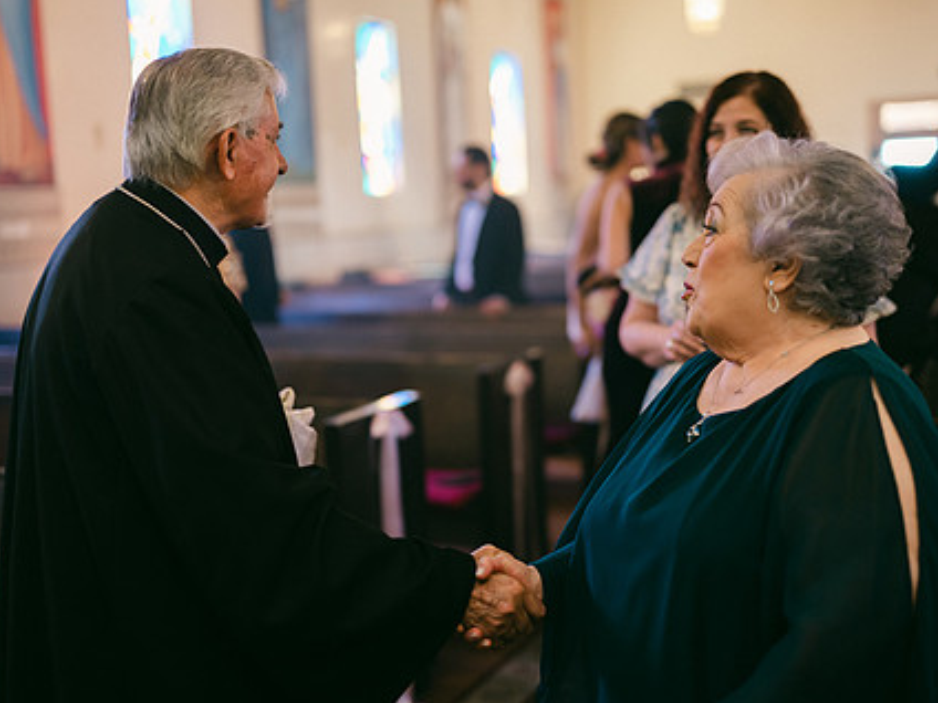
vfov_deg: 31.5
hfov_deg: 41.2
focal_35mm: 46
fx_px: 1246
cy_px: 355
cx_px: 456
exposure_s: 1/200
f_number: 1.2
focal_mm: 35
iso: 400
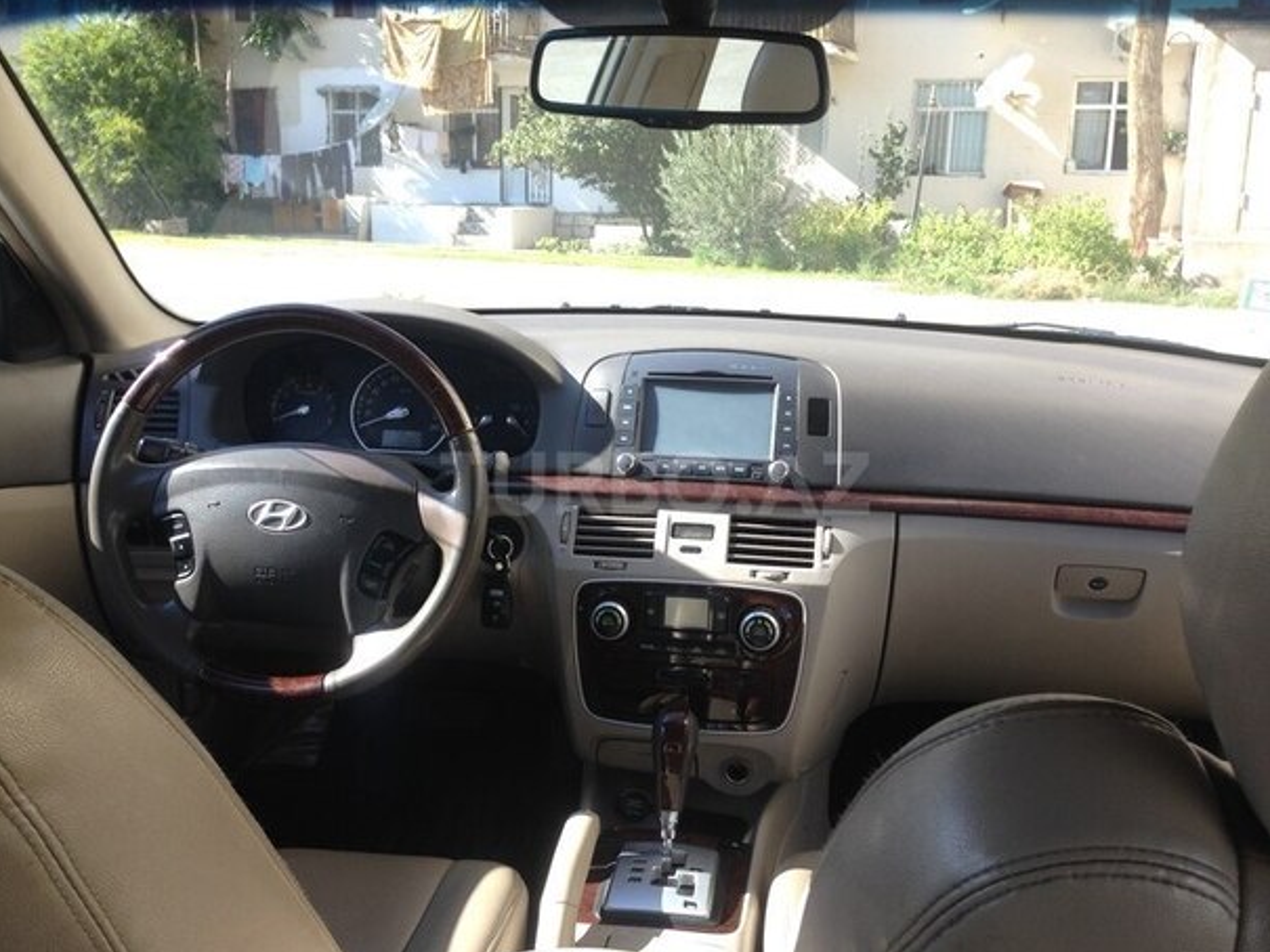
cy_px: 483
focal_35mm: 36
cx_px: 655
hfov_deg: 51.3
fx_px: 1321
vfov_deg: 39.7
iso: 50
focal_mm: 4.12
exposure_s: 1/217
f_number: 2.4
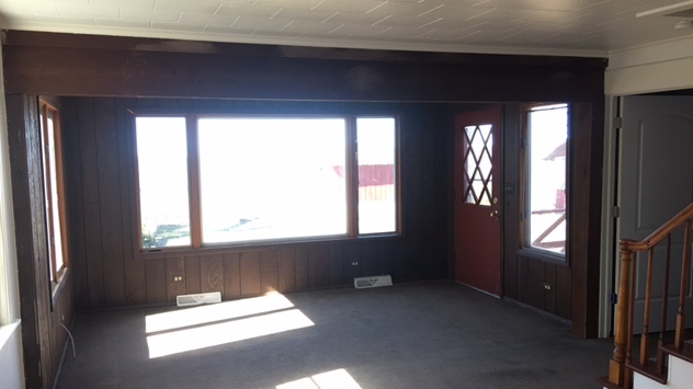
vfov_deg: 36.6
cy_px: 210
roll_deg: +1.6
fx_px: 588
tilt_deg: -4.1
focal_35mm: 32
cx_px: 343
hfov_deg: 61.0
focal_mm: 4.15
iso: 25
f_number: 2.2
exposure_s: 1/30
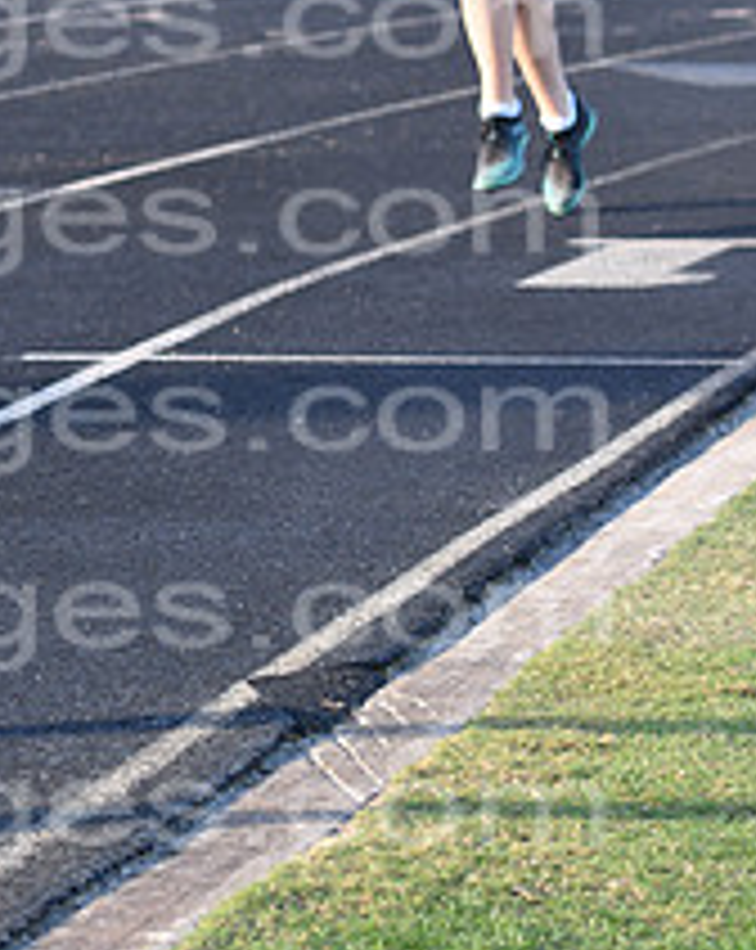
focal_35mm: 318
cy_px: 124
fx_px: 8920
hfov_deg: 4.8
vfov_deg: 6.1
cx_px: -410
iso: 250
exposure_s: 1/640
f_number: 4
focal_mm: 82
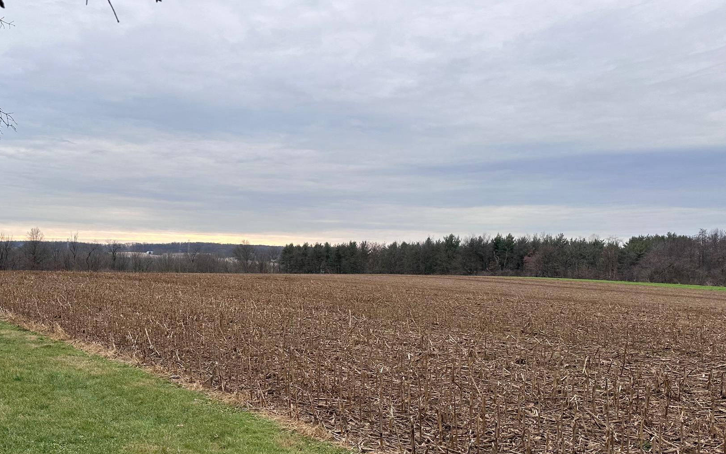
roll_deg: -0.6
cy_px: 299
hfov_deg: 59.0
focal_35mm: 32
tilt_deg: -3.4
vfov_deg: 39.0
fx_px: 633
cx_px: 282
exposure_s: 1/872
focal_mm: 6.86
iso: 80
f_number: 1.78
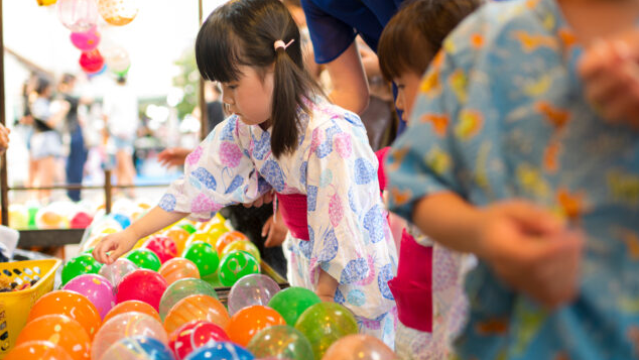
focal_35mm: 37
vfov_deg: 32.0
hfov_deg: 54.0
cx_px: 321
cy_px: 190
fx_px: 627
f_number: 2
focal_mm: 35
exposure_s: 1/250
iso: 400
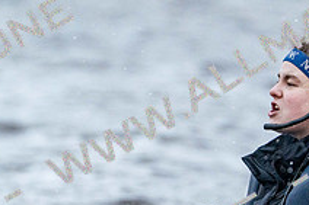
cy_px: 188
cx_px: 226
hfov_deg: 1.3
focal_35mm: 1644
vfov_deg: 0.8
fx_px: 14100
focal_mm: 600
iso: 6400
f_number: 6.3
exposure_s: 1/1600
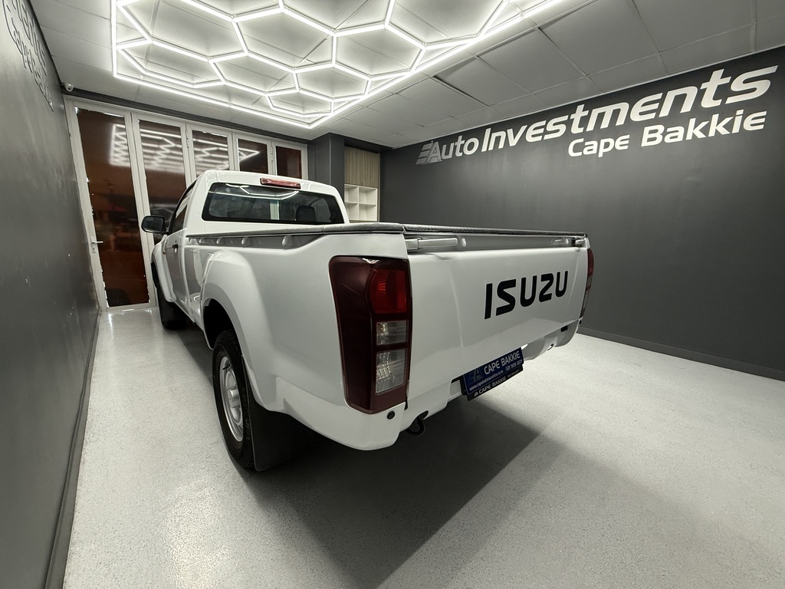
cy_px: 294
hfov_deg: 102.1
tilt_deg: -10.9
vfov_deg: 85.7
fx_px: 317
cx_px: 392
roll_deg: -0.8
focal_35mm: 14
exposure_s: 1/100
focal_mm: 2.22
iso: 320
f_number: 2.2
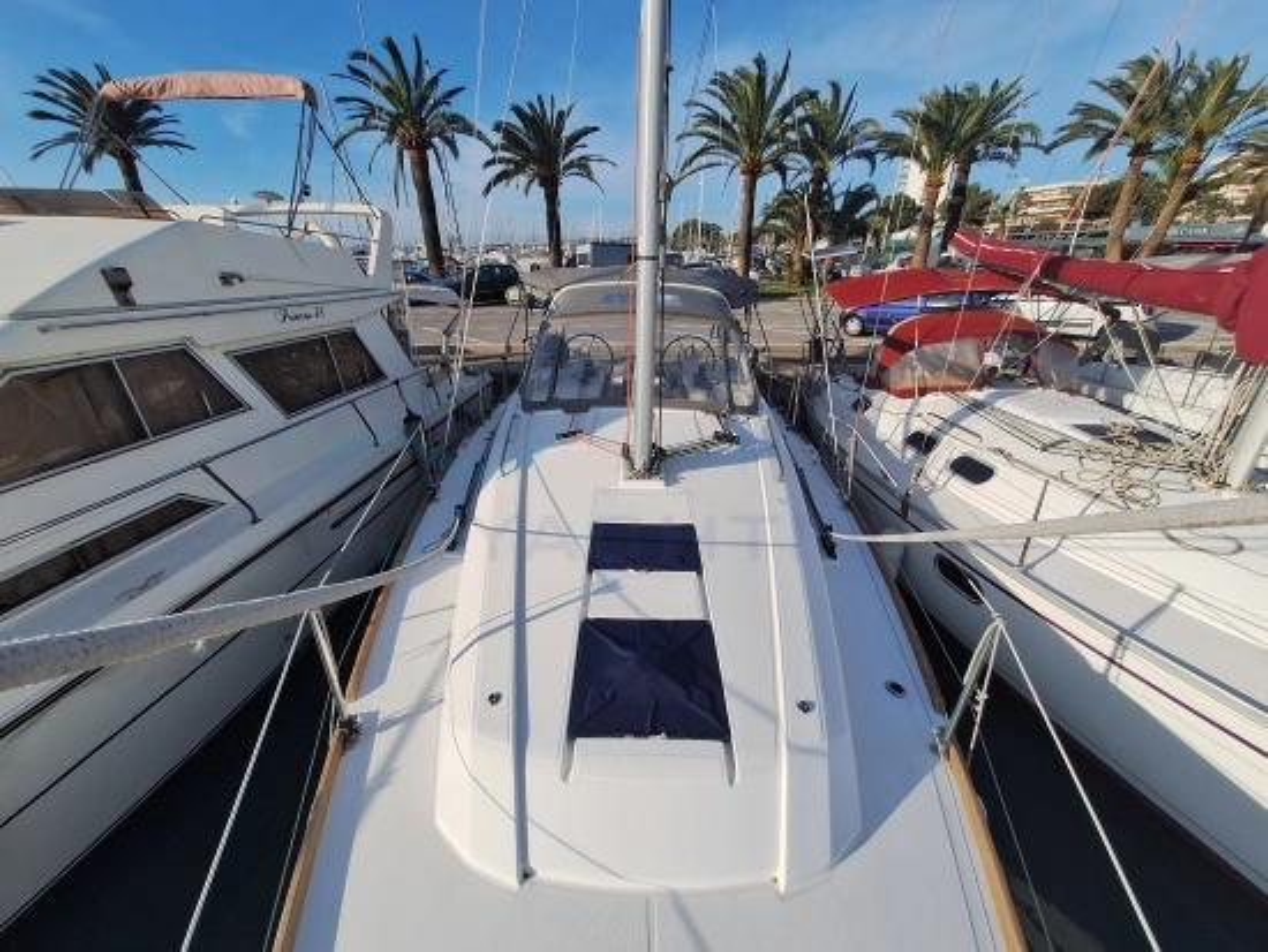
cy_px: 476
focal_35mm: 13
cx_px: 634
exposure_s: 1/1838
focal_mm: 1.74
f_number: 2.2
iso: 40
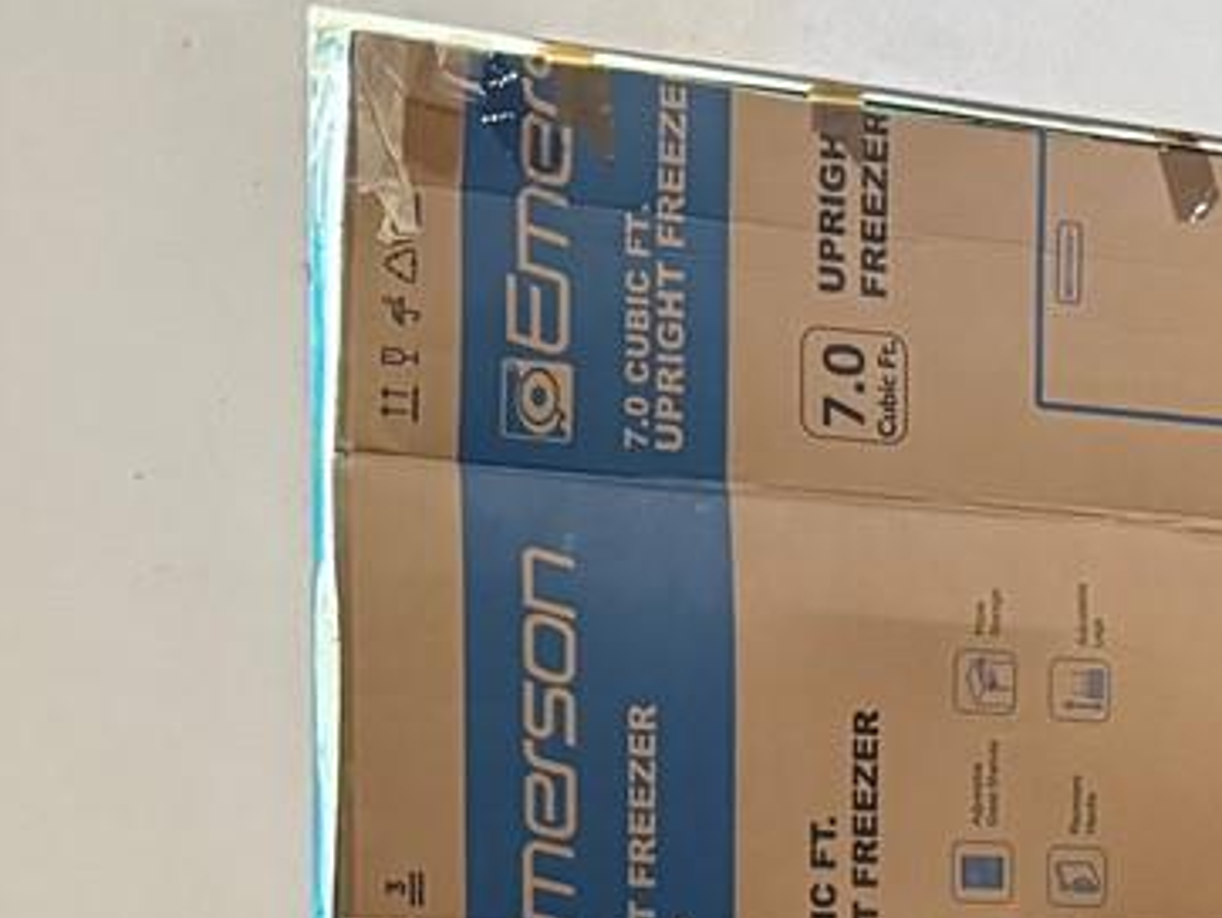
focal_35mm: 106
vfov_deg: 13.3
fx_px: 3744
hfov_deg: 17.0
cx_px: 1776
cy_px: 1343
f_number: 1.78
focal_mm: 6.76
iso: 640
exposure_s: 1/60
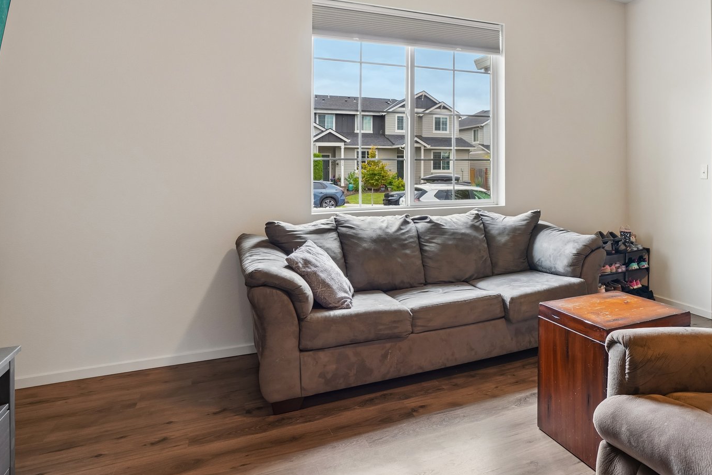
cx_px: 506
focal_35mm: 24
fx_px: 475
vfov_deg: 52.5
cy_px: 177
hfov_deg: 70.3
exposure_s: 1/20
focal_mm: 16
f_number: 8
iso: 400
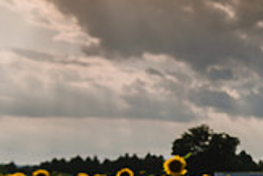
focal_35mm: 105
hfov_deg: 16.6
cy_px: 167
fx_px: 768
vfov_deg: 12.9
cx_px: 458
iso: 64
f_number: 7.1
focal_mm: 29
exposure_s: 1/250
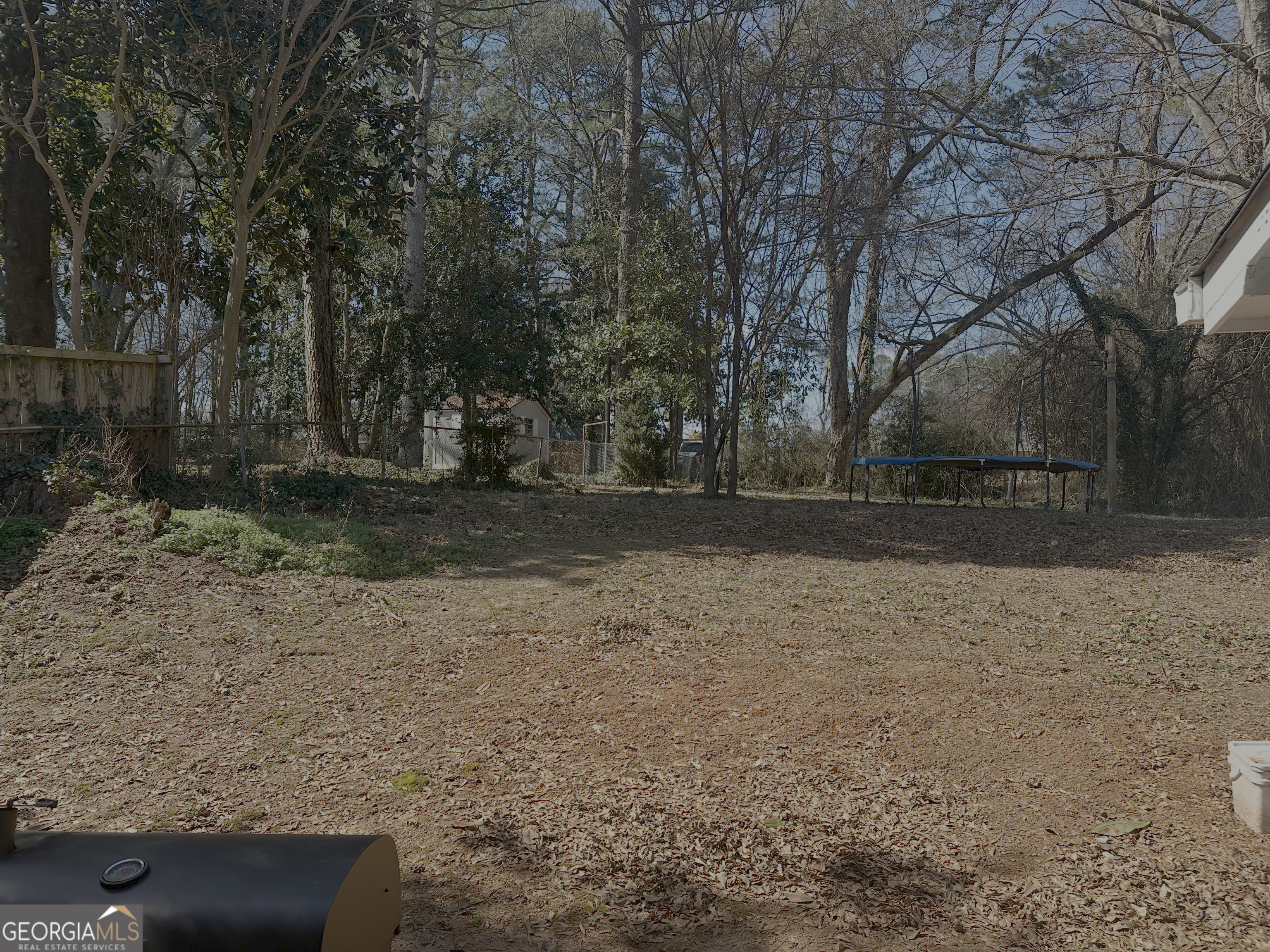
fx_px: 881
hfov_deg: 71.6
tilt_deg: +2.9
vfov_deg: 56.8
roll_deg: -1.9
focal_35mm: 24
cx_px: 635
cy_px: 476
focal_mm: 6.86
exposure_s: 1/1517
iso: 80
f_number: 1.78
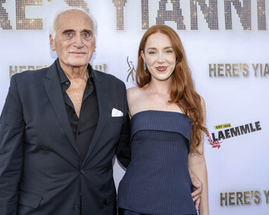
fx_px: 374
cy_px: 108
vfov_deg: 32.1
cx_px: 121
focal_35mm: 47
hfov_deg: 39.5
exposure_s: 1/160
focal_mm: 41
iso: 400
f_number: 6.3
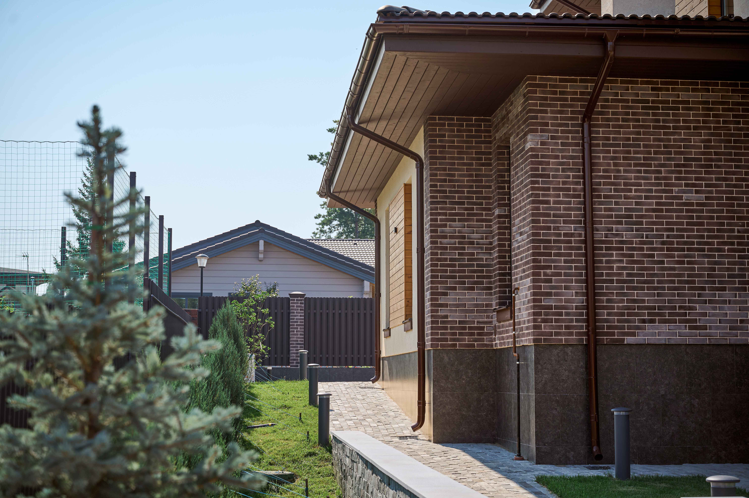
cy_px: 249
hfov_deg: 35.7
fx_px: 1164
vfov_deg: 24.2
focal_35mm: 56
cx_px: 374
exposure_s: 1/800
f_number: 4.5
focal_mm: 56
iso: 100
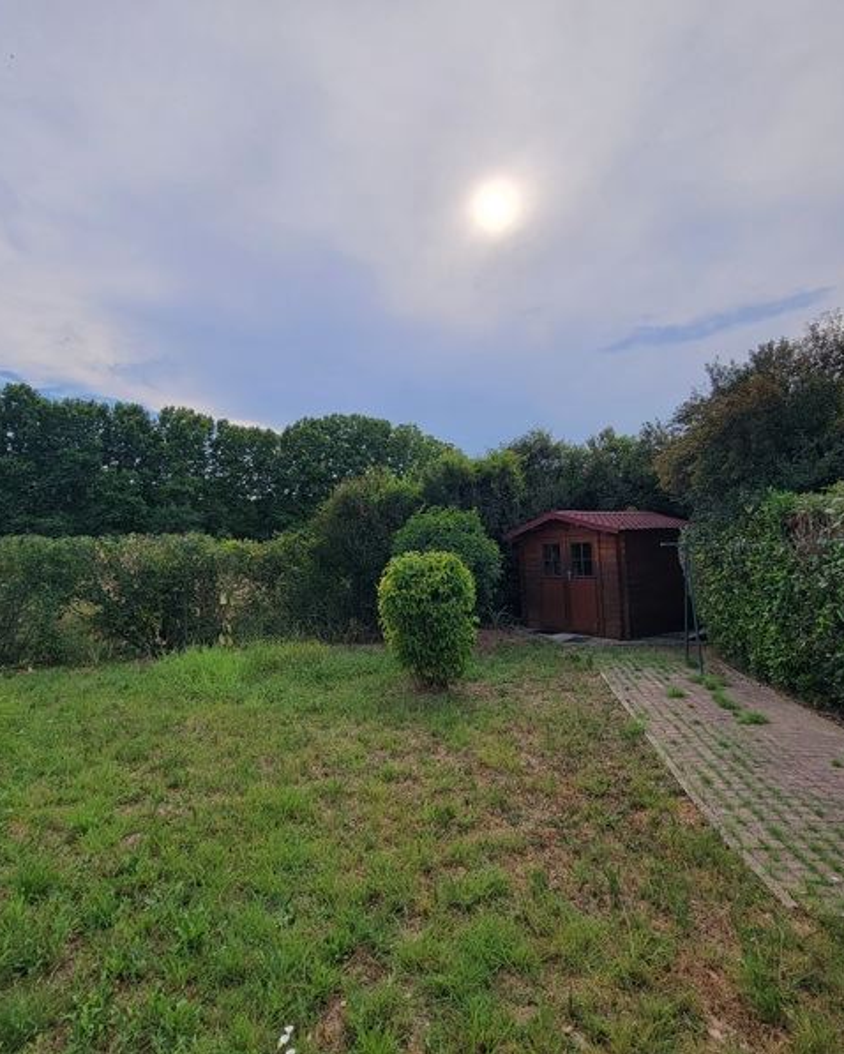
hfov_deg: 77.0
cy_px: 526
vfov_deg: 89.6
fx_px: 531
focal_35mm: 17
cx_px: 413
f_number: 2.2
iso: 50
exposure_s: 1/1186
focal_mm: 2.2
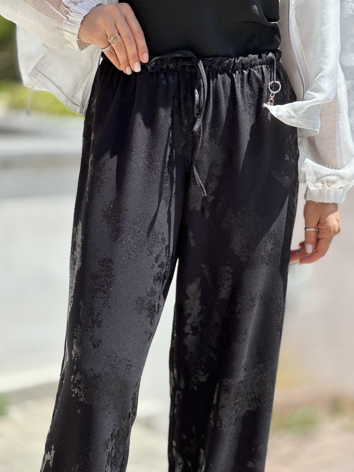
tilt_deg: -10.4
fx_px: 1050
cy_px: 236
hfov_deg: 19.1
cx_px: 177
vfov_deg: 25.3
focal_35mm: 77
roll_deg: -2.5
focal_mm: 9
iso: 32
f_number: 2.8
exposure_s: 1/336
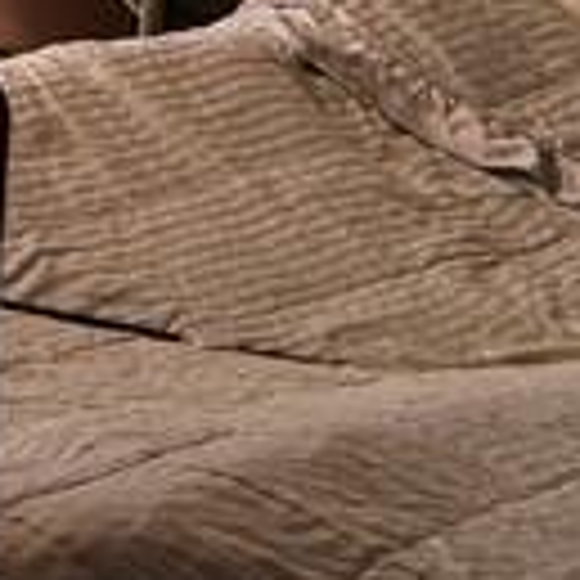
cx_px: -1129
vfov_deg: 9.6
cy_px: -620
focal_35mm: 168
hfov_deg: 8.7
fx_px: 3185
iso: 125
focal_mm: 6.76
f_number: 1.78
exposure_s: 1/60
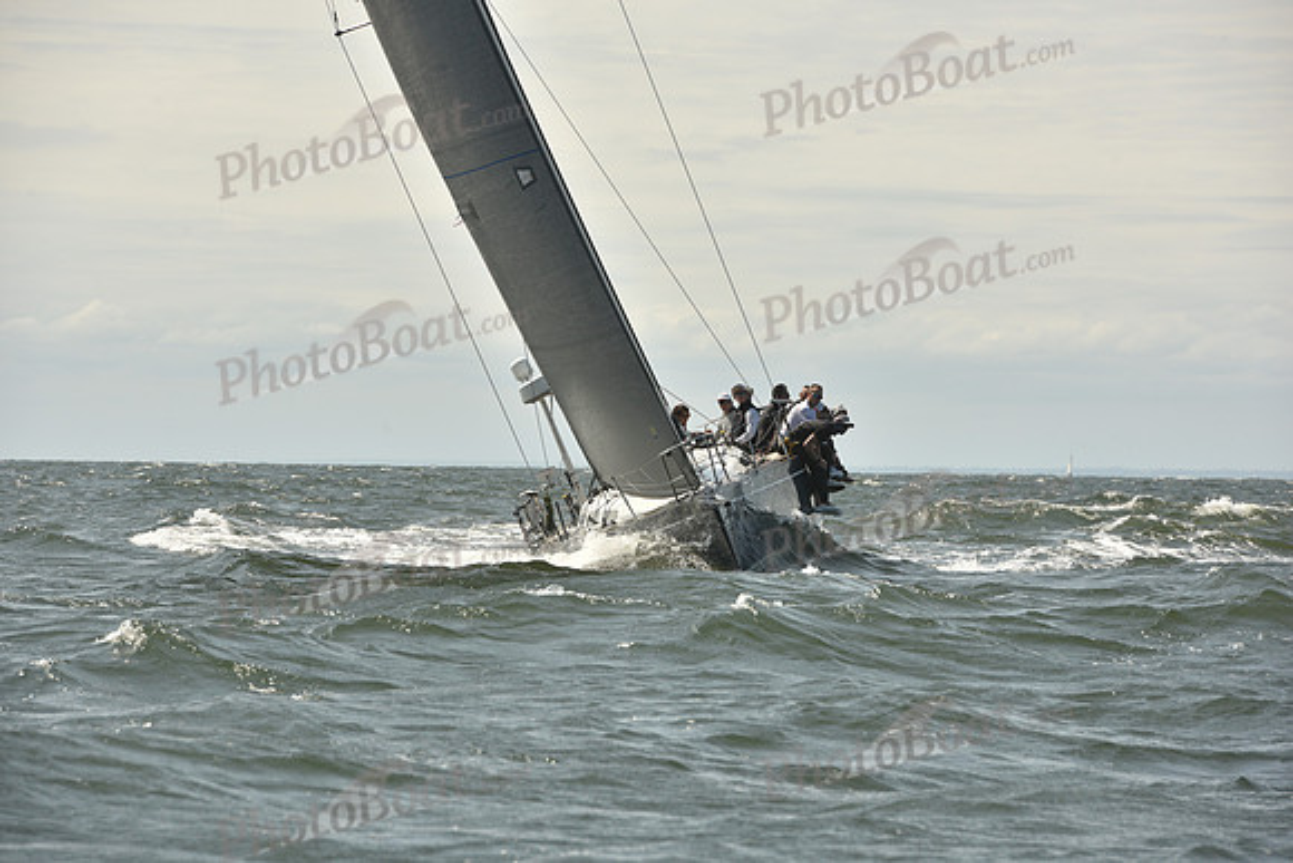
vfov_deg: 6.9
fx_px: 7185
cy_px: 432
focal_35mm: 200
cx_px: 646
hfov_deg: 10.3
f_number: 9
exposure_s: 1/800
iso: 250
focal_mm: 200
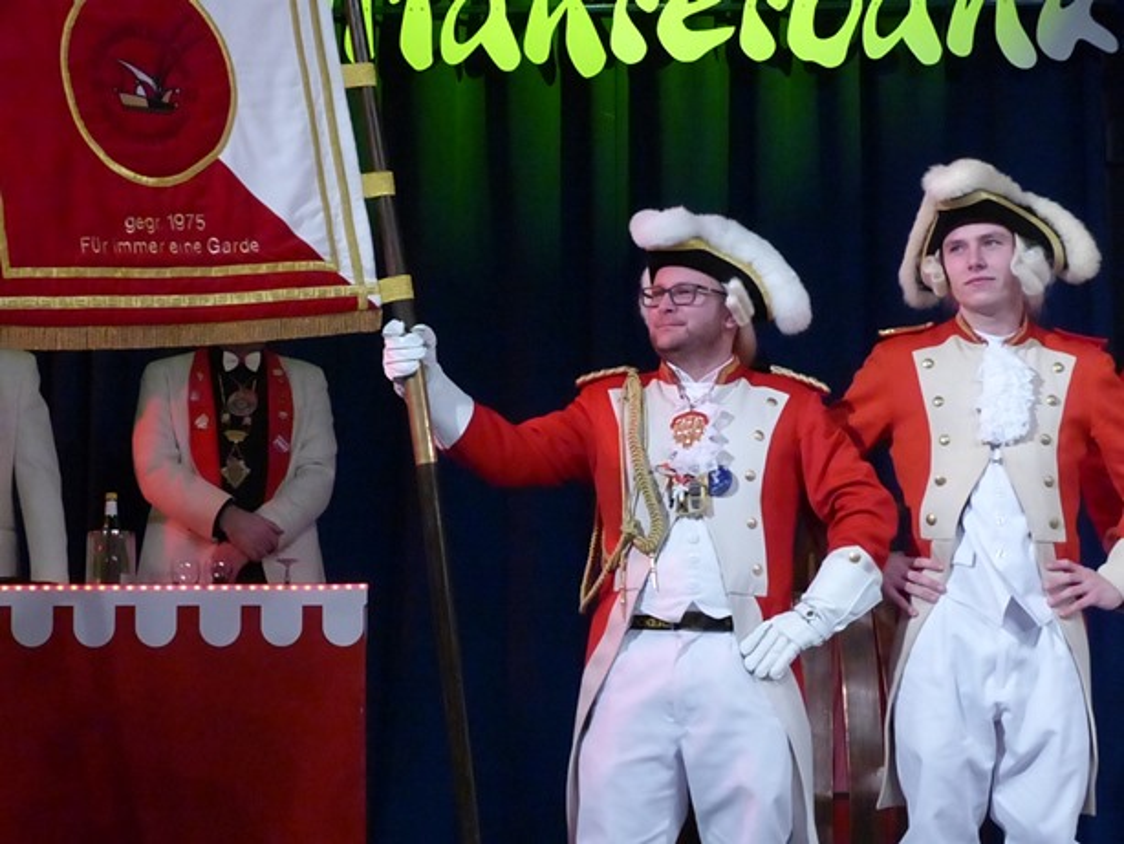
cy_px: 422
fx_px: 3378
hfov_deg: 18.9
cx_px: 562
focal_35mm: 104
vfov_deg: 14.2
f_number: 4
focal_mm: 18.7
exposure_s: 1/400
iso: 1600
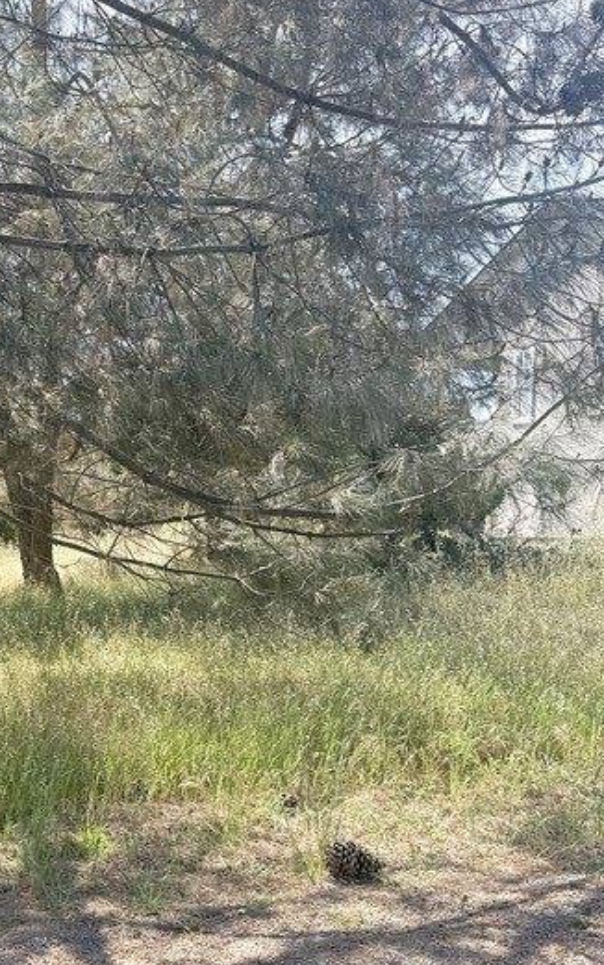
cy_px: 511
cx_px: -48
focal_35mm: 50
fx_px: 1316
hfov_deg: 24.3
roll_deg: -3.4
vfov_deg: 40.3
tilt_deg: +0.9
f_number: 1.78
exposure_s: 1/796
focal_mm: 6.76
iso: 80
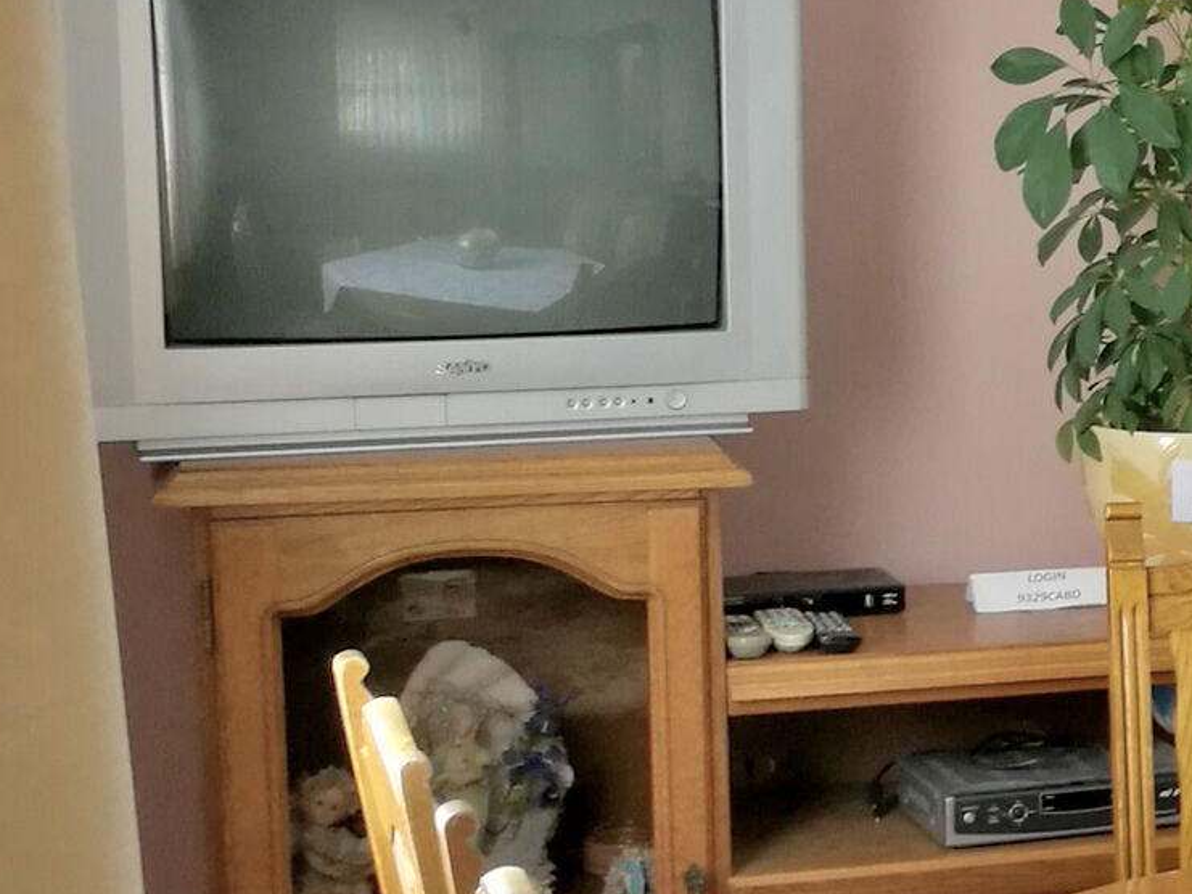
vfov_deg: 14.5
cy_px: 461
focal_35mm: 102
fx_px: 3513
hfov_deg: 16.3
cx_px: 2123
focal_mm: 4.5
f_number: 2.2
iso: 200
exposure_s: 1/50
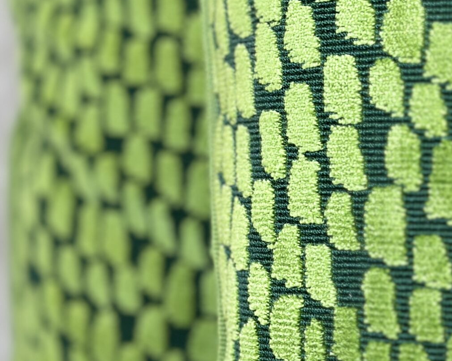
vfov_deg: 12.9
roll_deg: +0.2
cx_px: 315
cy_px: 86
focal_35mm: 119
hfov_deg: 16.1
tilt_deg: -16.1
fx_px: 1592
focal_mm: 6.86
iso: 80
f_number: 1.78
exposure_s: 1/129
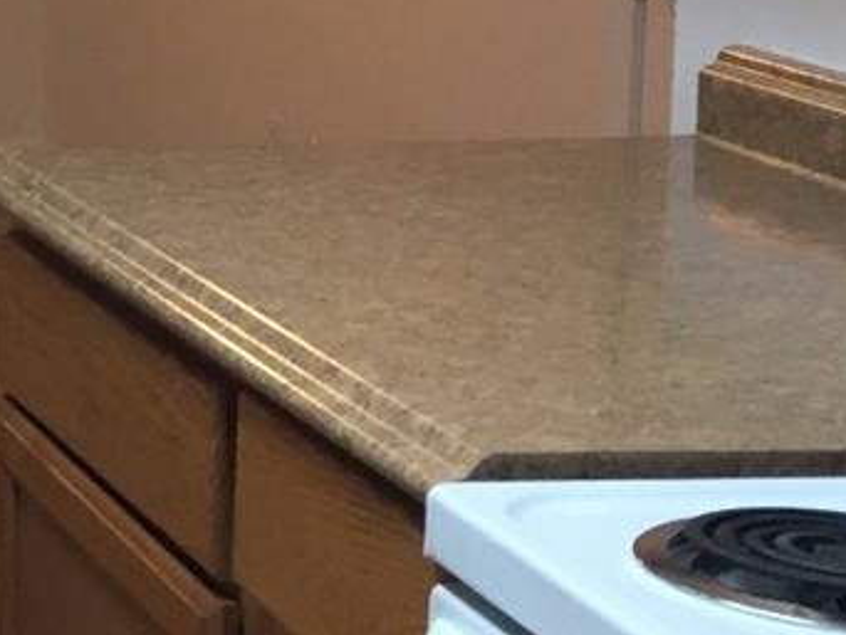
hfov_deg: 13.3
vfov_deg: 11.6
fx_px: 3106
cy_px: 109
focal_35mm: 127
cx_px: -848
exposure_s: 1/30
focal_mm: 4.15
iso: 80
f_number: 2.2
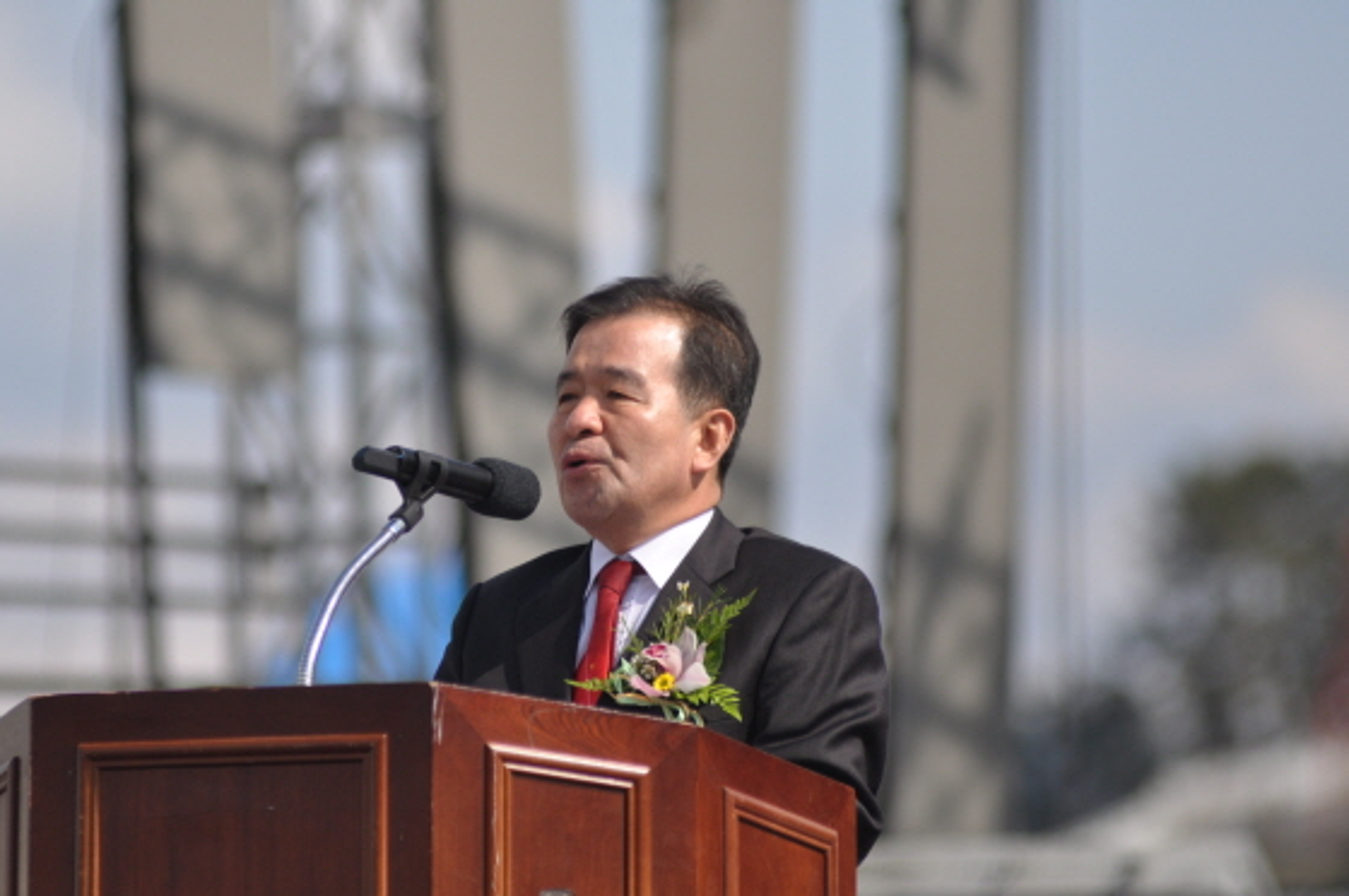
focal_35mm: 343
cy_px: 396
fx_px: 12838
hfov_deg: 6.0
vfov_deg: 4.0
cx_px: 631
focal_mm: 200
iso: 200
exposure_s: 1/4000
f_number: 2.8
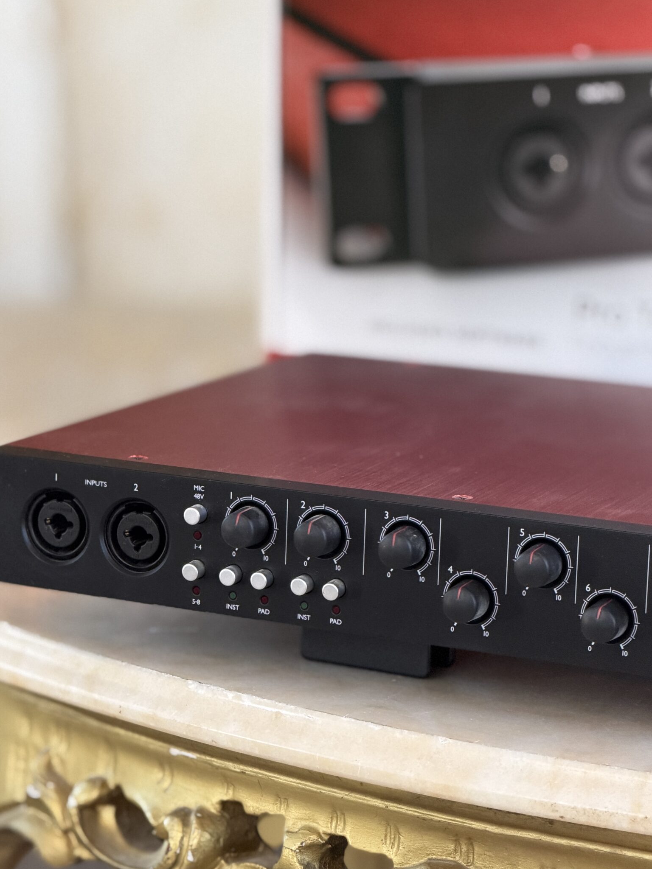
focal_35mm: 125
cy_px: 528
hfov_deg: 11.9
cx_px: 319
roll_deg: -2.4
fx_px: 3139
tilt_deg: -12.6
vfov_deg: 15.8
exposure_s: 1/100
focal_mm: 16.89
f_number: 2.8
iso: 500
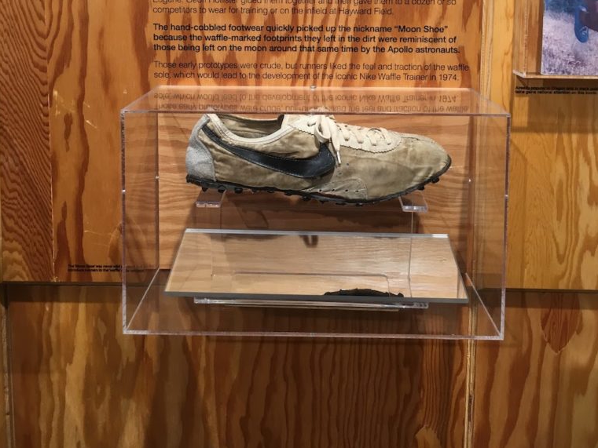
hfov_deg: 47.9
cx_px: 299
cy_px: 50
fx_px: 674
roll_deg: +0.0
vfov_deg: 34.9
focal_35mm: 39
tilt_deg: -5.7
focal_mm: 4.15
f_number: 2.2
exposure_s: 1/30
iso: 80
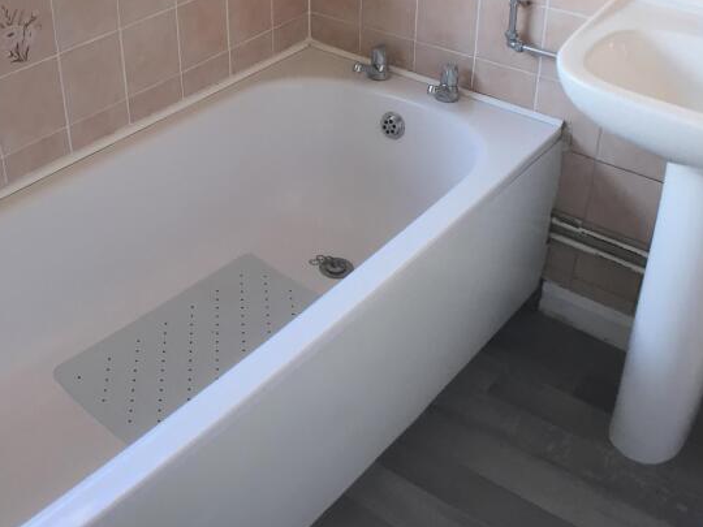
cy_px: 92
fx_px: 1117
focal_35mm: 55
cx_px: 240
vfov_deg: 26.0
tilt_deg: -26.1
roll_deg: +2.0
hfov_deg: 34.6
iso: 32
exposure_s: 1/33
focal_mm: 4.15
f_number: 2.2
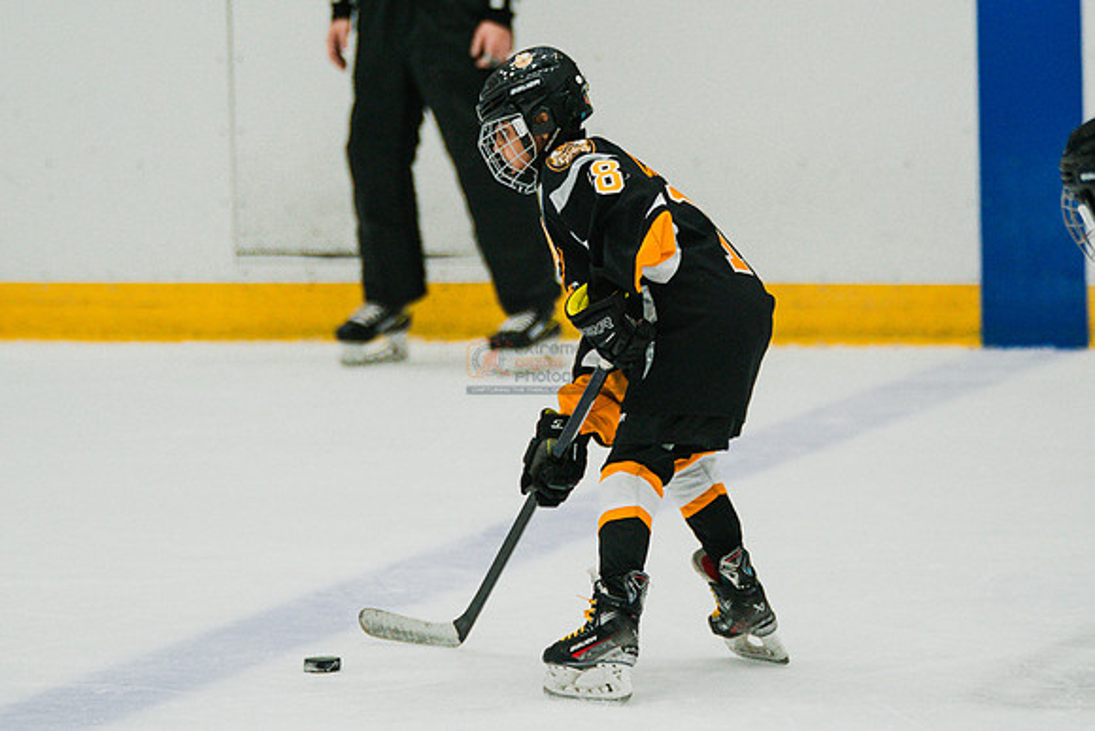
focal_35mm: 307
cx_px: 551
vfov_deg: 4.5
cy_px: 233
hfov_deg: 6.7
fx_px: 9337
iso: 3200
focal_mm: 209
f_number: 3.2
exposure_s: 1/2000
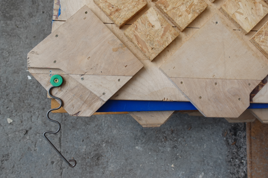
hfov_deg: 73.7
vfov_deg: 53.1
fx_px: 179
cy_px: 89
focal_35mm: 24
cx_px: 134
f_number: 2.8
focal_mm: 8.8
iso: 125
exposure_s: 1/80
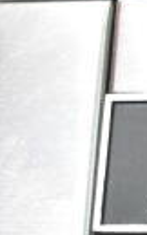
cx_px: 537
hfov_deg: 5.9
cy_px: 173
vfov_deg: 10.8
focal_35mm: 193
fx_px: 1242
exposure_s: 1/160
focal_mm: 27
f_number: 6.3
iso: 1600
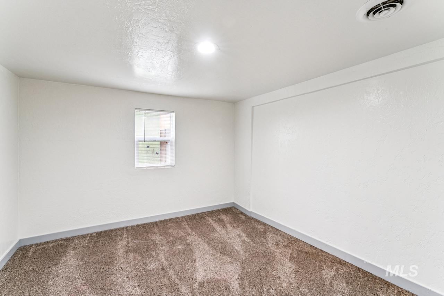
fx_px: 192
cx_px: 222
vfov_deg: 75.2
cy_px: 148
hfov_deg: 98.2
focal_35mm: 16
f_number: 13
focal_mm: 15.6
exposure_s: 1/2
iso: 400
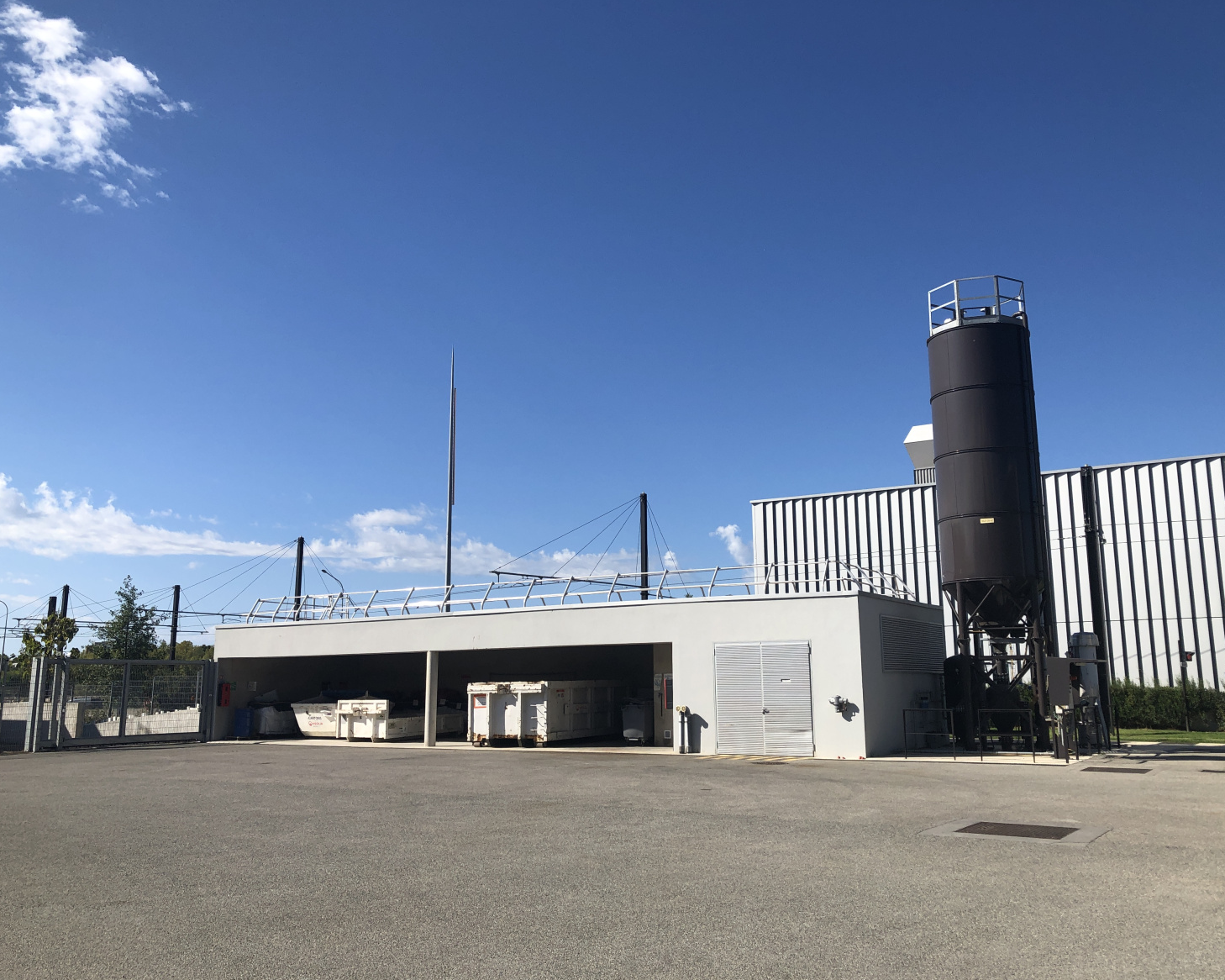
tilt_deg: +10.9
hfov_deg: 58.7
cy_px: 493
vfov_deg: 48.5
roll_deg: -0.8
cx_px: 653
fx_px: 1088
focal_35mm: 30
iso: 20
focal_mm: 3.99
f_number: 1.8
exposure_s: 1/2667
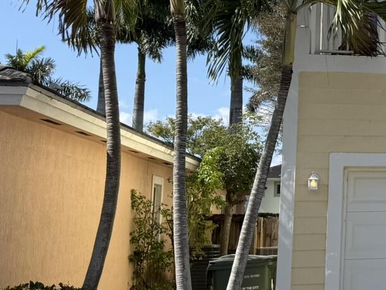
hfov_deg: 20.7
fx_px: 892
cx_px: 585
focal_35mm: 80
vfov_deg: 18.4
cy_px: 89
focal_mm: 6.76
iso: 80
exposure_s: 1/4167
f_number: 1.78
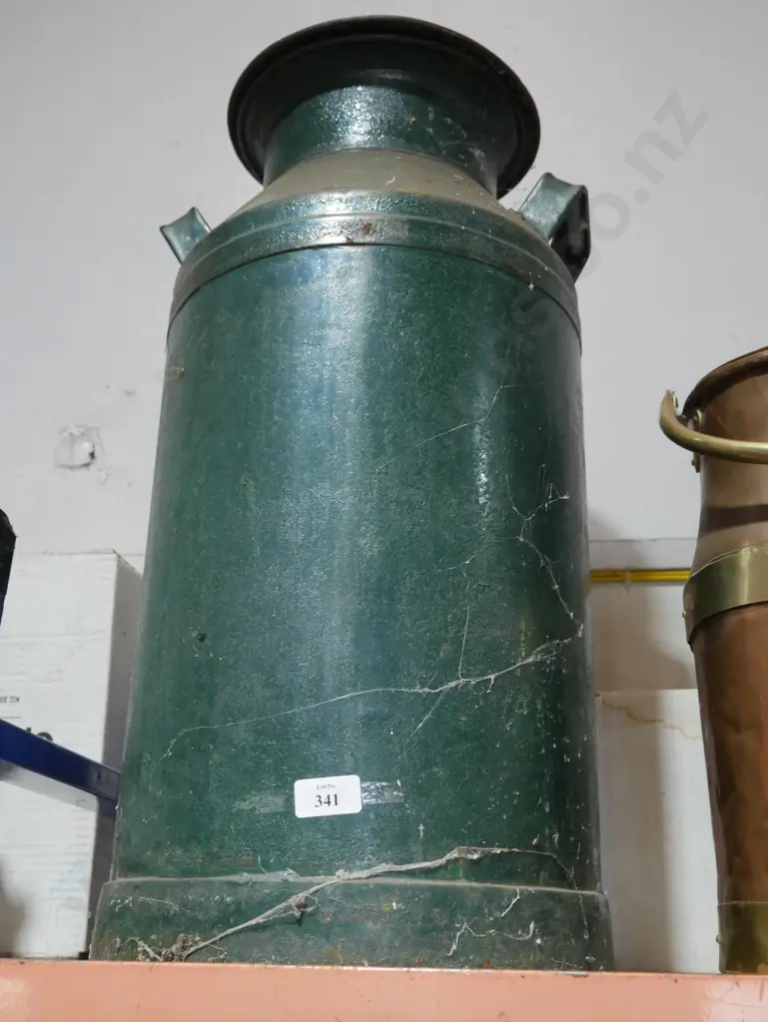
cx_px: 384
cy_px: 511
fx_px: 1182
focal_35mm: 40
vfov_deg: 46.8
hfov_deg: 36.0
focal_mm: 20
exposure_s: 1/60
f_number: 4.4
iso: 640
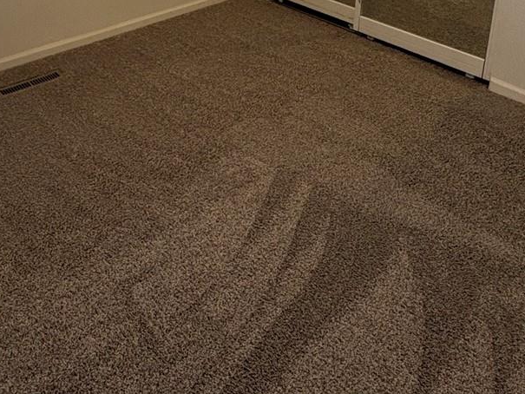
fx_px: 561
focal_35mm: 37
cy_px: -63
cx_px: 184
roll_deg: -0.1
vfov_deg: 32.7
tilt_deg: -14.2
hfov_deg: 49.4
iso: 250
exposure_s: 1/120
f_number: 2.2
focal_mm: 2.22
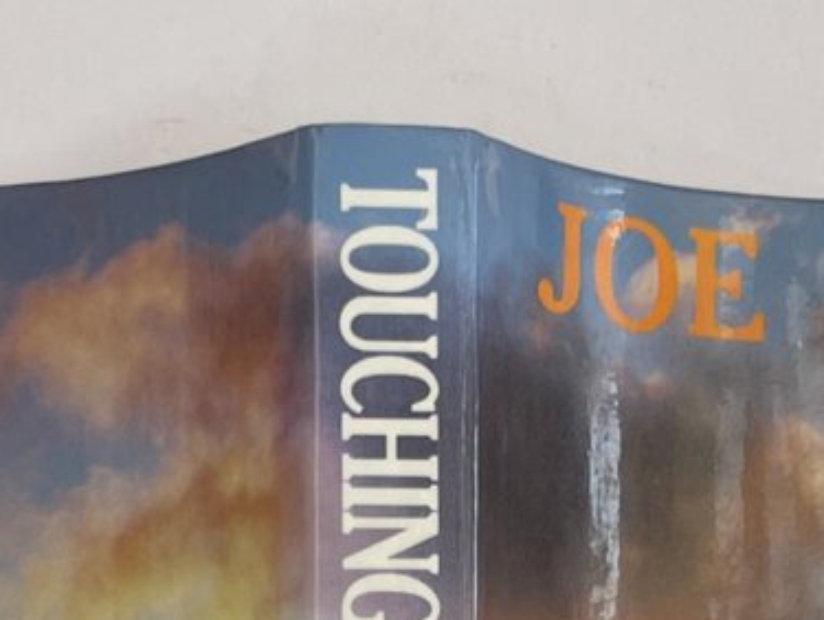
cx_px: 332
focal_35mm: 133
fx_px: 3169
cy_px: 1143
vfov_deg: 10.5
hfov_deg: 14.8
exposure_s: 1/313
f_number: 1.6
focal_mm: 4.2
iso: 32
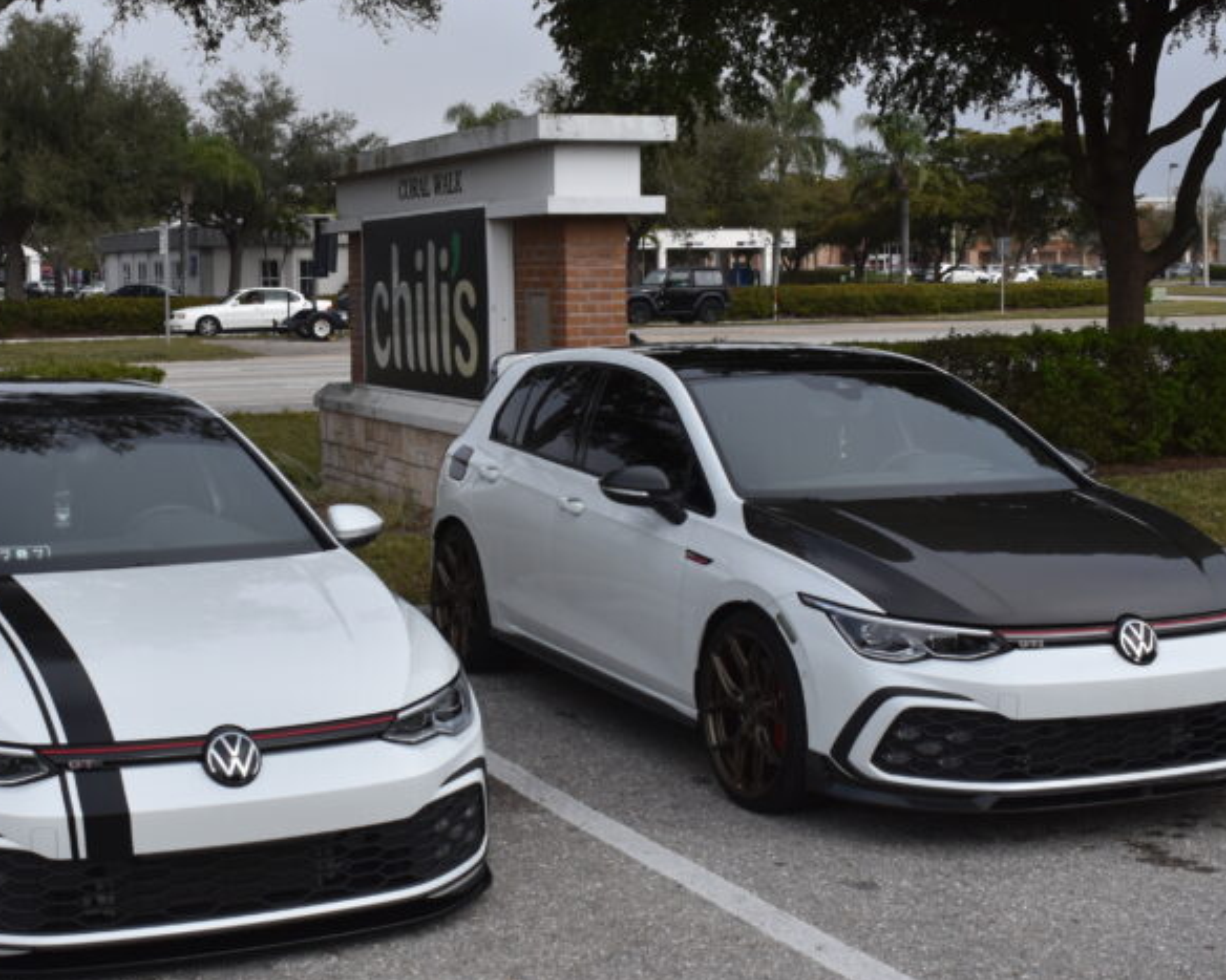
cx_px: 472
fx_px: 2061
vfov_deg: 26.8
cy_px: 484
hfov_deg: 33.0
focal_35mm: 57
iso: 500
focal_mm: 23
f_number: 5
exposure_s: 1/3200
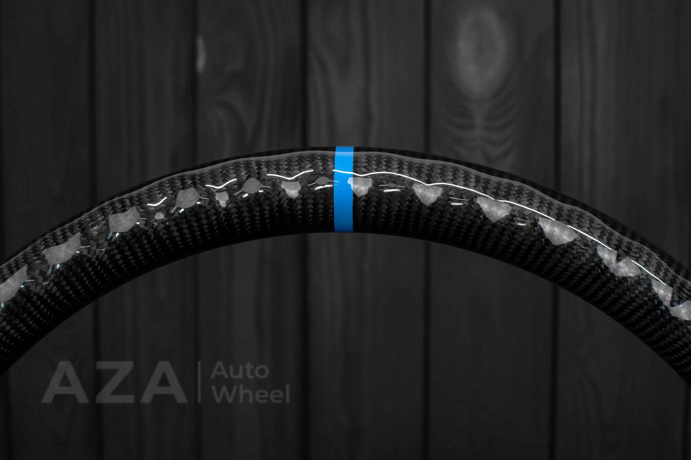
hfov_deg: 37.8
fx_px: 1008
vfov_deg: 25.8
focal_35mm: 52
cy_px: 230
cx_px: 346
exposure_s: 1/125
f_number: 6.3
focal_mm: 35
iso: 500
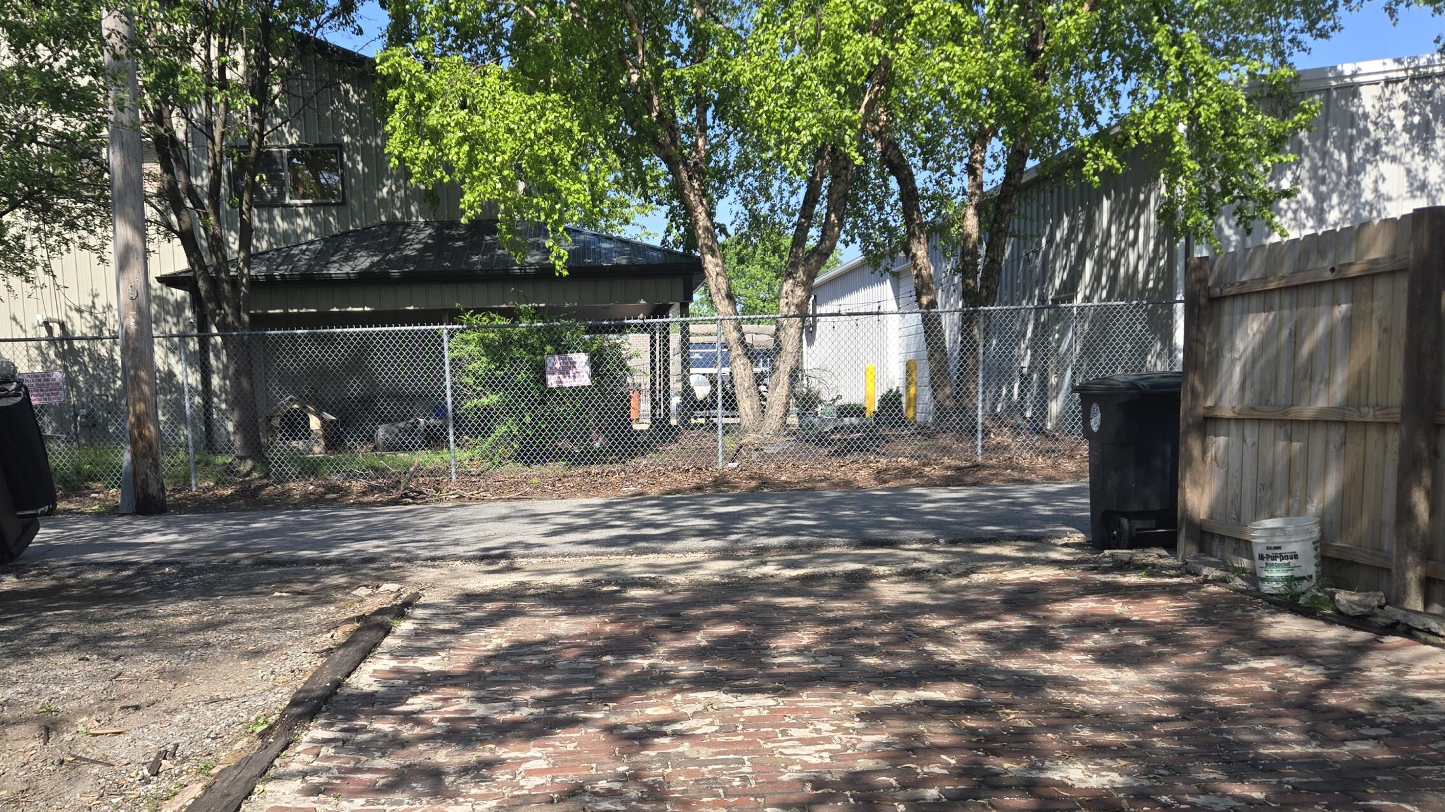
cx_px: 618
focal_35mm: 33
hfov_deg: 59.2
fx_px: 1264
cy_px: 536
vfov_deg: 35.3
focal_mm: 5.4
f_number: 1.8
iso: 25
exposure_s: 1/992
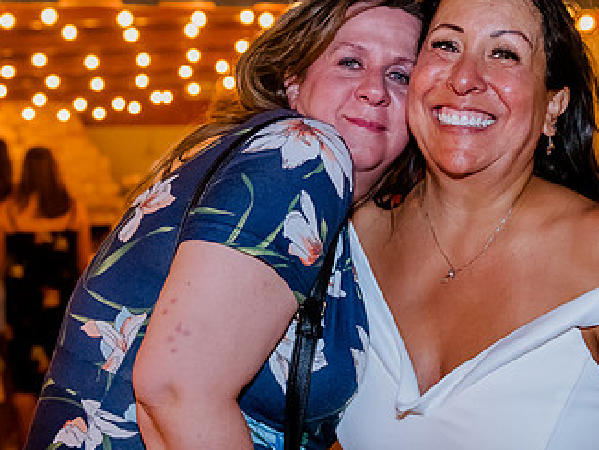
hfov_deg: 27.4
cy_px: 114
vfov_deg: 20.6
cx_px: 332
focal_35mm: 71
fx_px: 1229
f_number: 2.8
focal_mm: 32
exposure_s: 1/80
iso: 5000
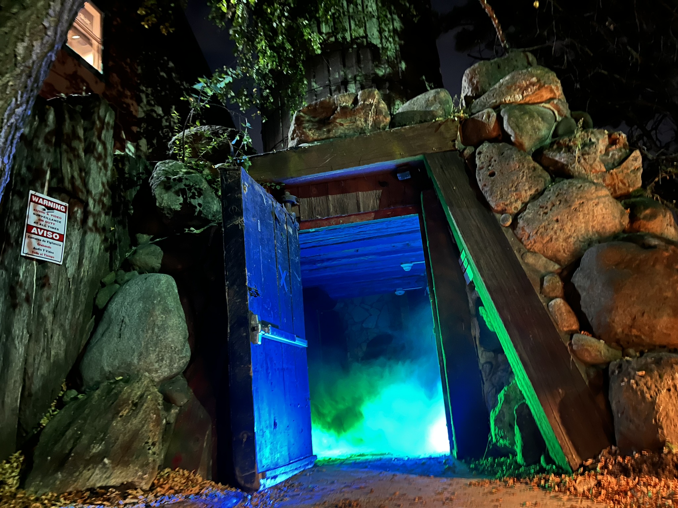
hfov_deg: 67.3
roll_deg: +3.9
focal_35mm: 26
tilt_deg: +16.3
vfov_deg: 53.1
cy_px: 254
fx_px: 509
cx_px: 339
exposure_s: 1/2
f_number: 1.6
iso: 640
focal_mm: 5.1
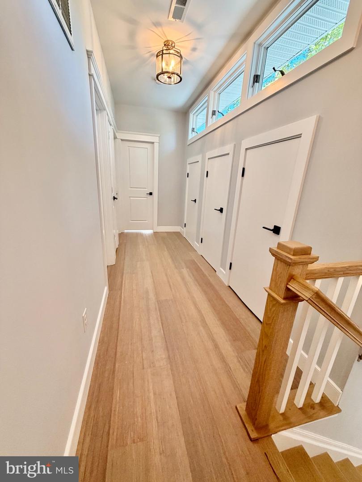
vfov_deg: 102.1
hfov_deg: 85.7
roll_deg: -3.1
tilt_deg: -17.2
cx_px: 181
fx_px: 195
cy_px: 241
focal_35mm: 14
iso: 250
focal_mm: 2.22
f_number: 2.2
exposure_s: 1/120
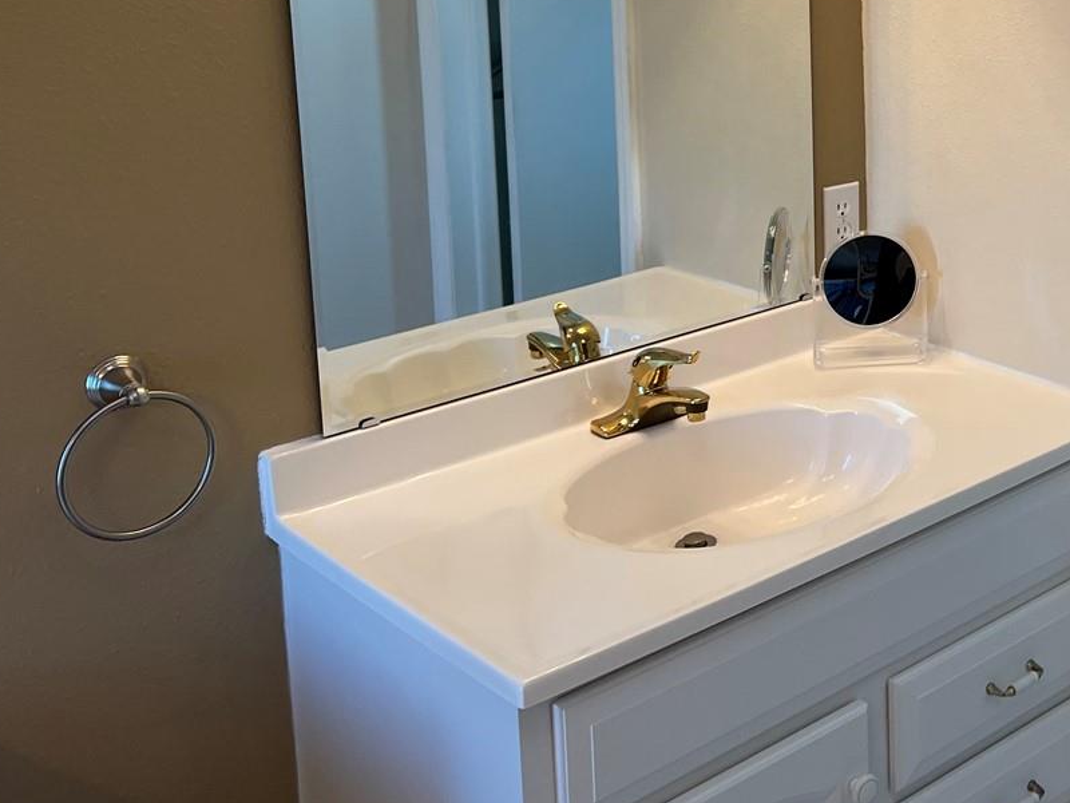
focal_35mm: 52
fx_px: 1607
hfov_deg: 33.9
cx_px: 1050
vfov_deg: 27.3
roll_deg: -0.5
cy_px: 119
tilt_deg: -9.9
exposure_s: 1/120
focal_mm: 5.7
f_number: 1.5
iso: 64
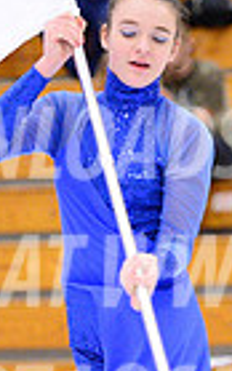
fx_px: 5225
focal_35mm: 517
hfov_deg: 2.5
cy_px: 262
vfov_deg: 4.1
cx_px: 160
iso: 6400
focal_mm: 122
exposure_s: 1/320
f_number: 2.8
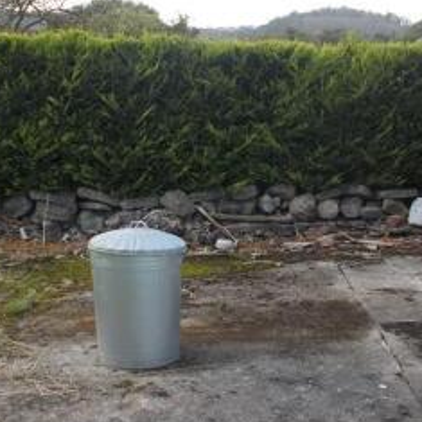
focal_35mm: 57
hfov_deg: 30.0
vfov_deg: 30.0
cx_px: 243
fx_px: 786
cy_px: 175
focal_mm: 4.6
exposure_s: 1/125
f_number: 3.2
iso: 80
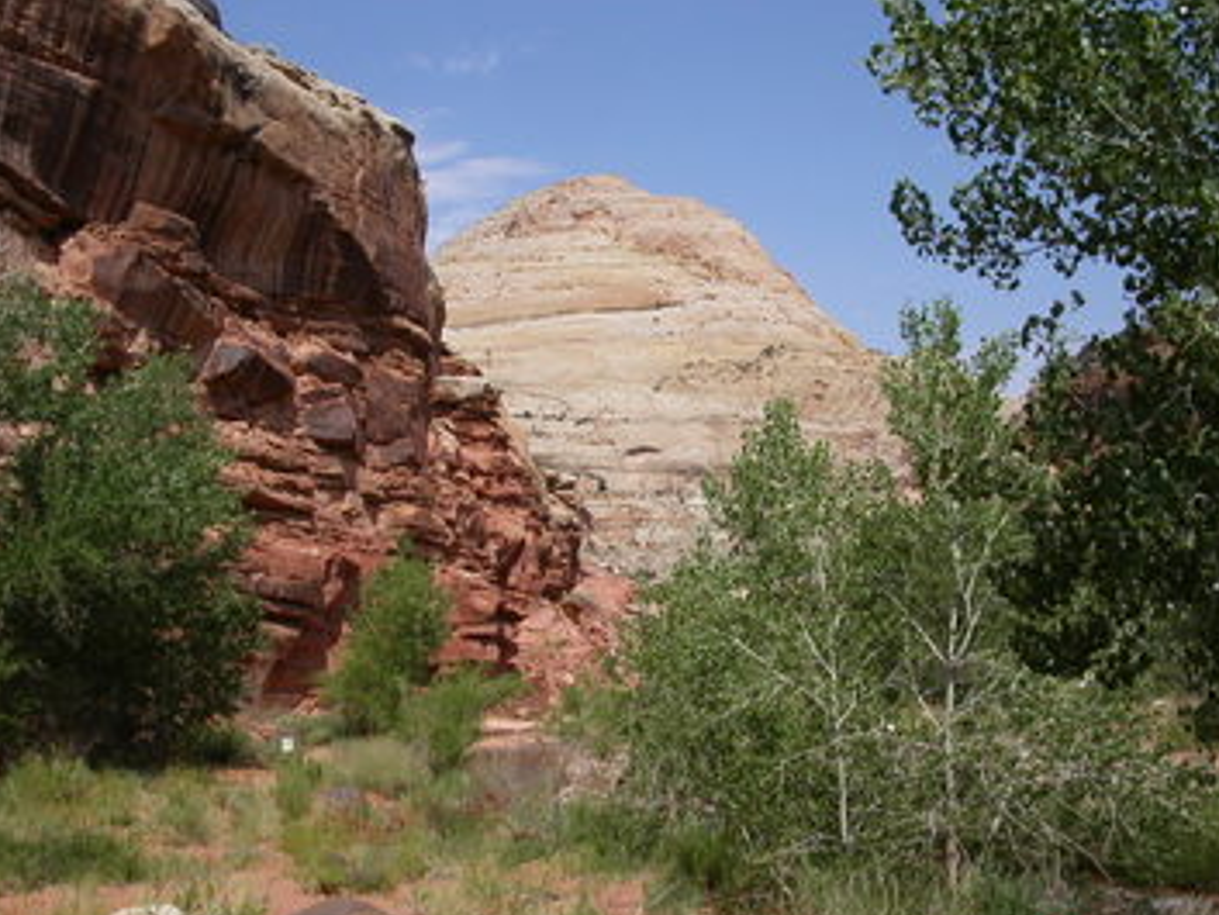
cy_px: 514
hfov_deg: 43.8
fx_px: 1515
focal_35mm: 43
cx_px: 622
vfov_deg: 33.6
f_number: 8
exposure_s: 1/500
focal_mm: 7.8
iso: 100
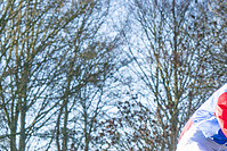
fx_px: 1716
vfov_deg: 5.0
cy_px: 277
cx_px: 313
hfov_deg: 7.5
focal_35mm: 272
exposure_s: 1/1250
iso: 400
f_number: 4.5
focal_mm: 49
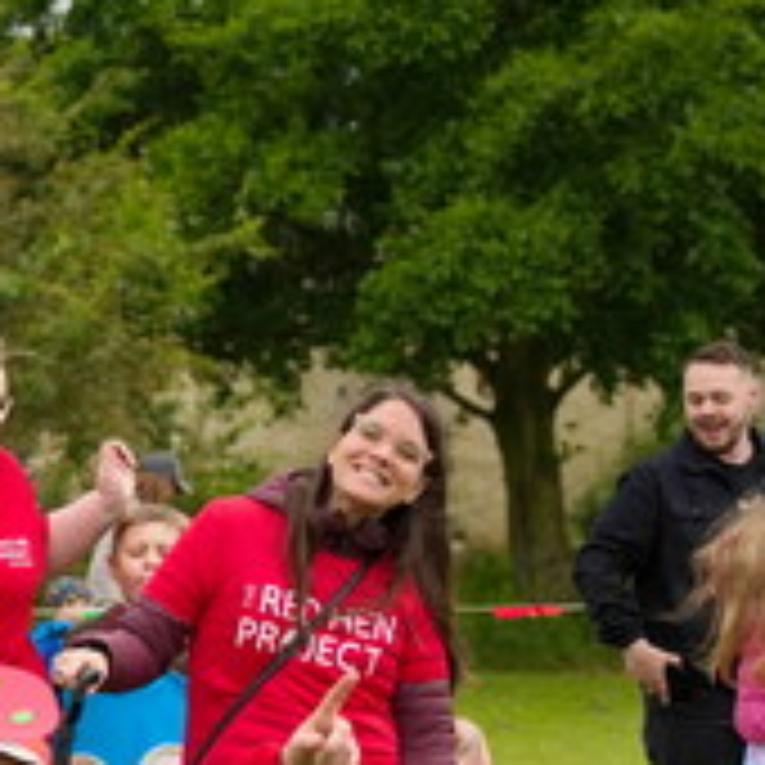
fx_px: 3450
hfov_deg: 12.0
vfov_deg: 12.6
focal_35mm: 138
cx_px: -450
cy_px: 662
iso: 100
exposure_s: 1/500
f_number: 2.8
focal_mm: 46
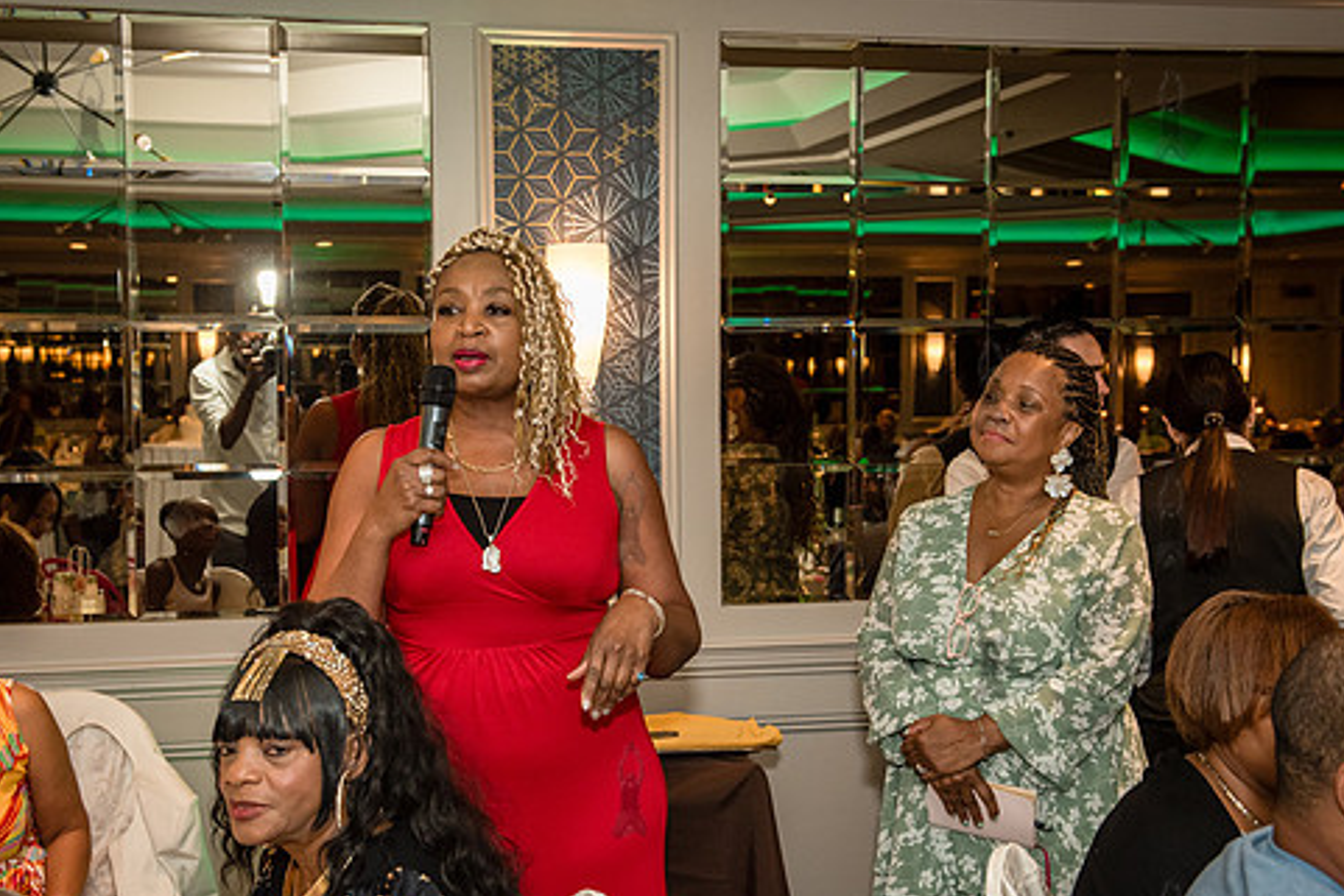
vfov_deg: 28.1
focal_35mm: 48
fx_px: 1792
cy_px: 518
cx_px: 629
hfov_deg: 41.1
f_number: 3.5
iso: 1600
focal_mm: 38
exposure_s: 1/200
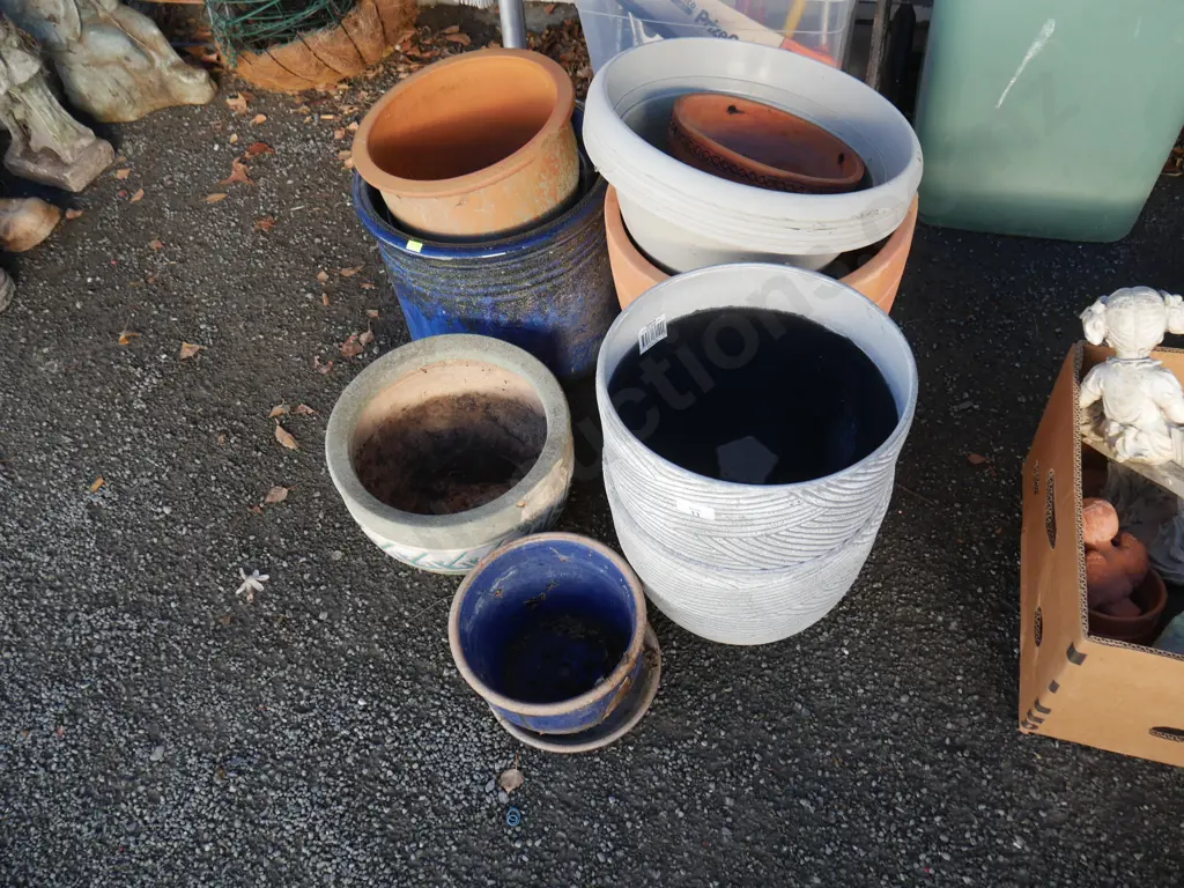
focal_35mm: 30
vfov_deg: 46.8
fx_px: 1026
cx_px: 592
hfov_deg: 60.0
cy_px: 444
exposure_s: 1/160
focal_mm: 15
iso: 200
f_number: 4.5
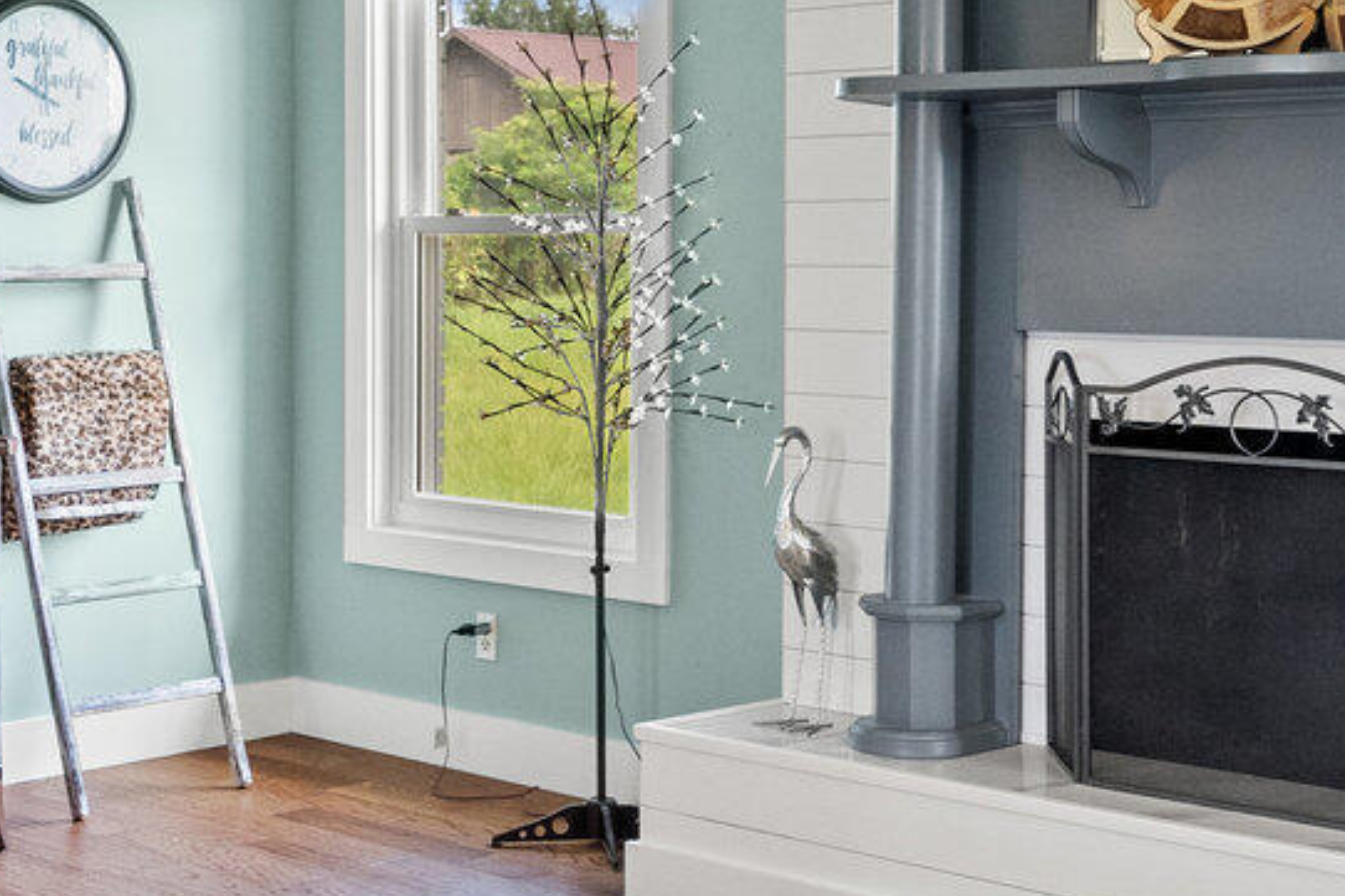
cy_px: 262
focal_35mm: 68
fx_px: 2540
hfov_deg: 29.6
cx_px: 561
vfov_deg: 19.9
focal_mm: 18
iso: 800
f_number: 7.1
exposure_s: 1/5
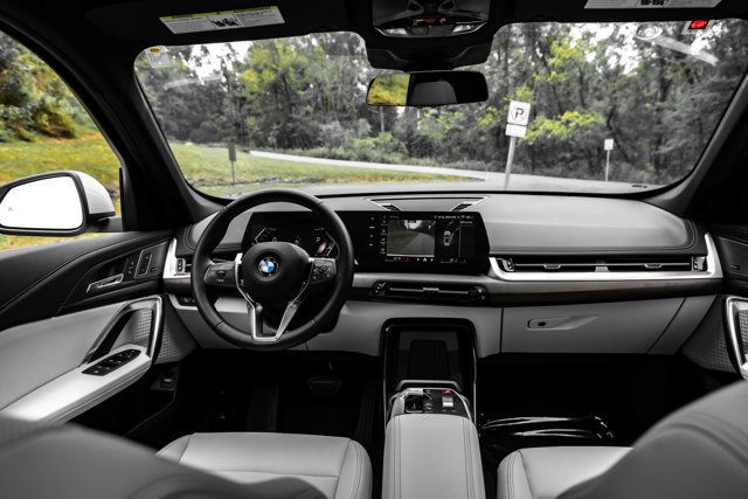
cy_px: 250
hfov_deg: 73.7
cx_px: 374
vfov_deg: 53.2
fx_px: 499
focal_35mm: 24
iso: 640
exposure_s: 1/200
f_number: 5
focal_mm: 24
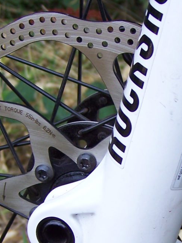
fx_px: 835
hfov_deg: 12.3
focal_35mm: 119
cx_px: 173
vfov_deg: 16.4
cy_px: 195
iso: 64
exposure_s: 1/100
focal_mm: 6.3
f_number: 2.8
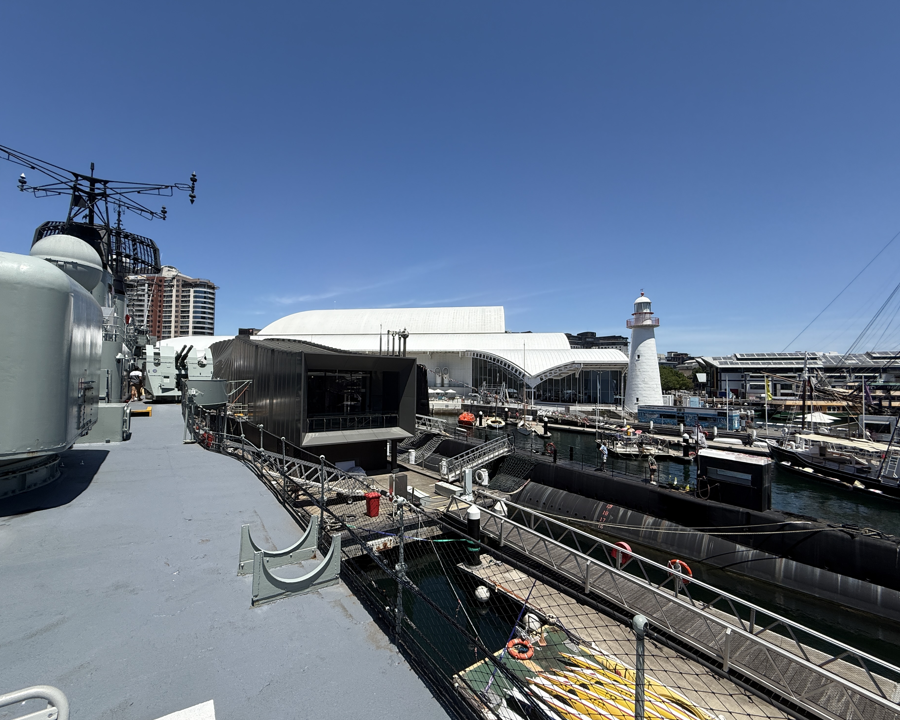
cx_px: 417
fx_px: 400
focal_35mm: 15
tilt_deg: +2.7
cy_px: 365
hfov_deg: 96.6
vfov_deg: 84.0
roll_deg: -0.8
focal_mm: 2.22
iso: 64
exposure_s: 1/3663
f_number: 2.2
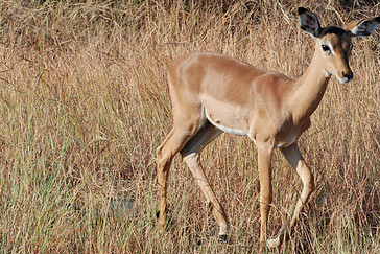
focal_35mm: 220
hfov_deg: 9.3
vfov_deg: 6.3
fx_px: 2323
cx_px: 302
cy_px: 111
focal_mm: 92
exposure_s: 1/800
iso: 1000
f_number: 13
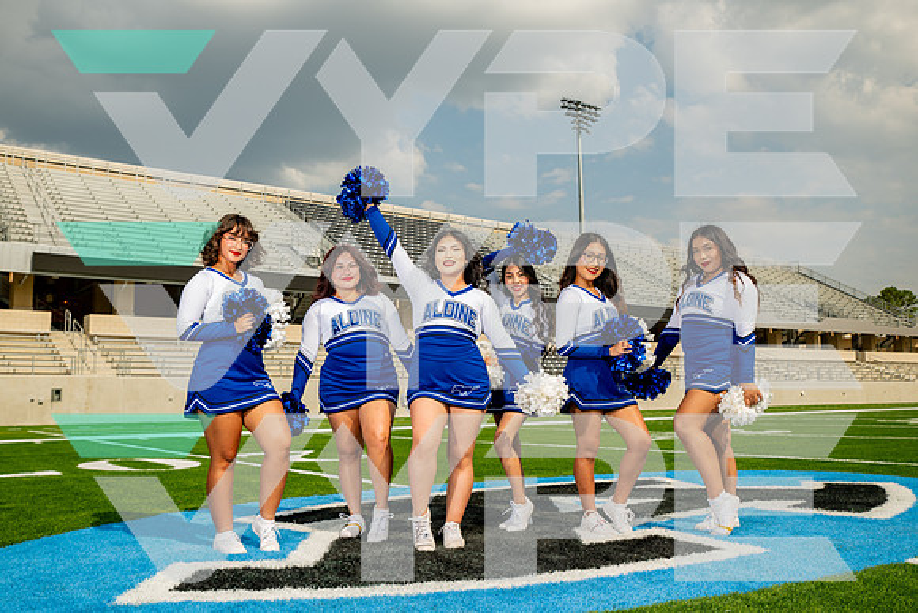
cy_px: 306
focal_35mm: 33
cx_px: 459
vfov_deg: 40.4
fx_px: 833
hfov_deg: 57.7
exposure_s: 1/400
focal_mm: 32
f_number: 7.1
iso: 100
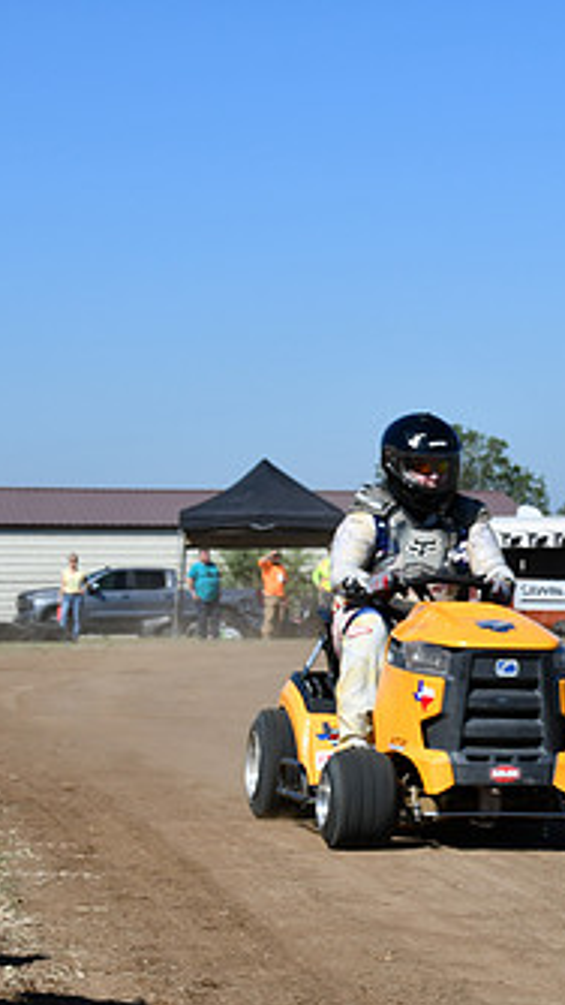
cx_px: 544
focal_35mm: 120
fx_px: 3194
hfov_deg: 10.0
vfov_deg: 17.8
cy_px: 579
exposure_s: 1/320
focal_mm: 44
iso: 100
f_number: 9
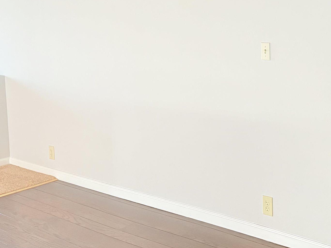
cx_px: 279
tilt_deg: -5.3
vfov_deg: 26.7
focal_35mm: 54
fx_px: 516
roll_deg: +1.3
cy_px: 60
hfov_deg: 34.1
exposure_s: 1/60
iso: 400
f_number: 1.78
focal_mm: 6.76
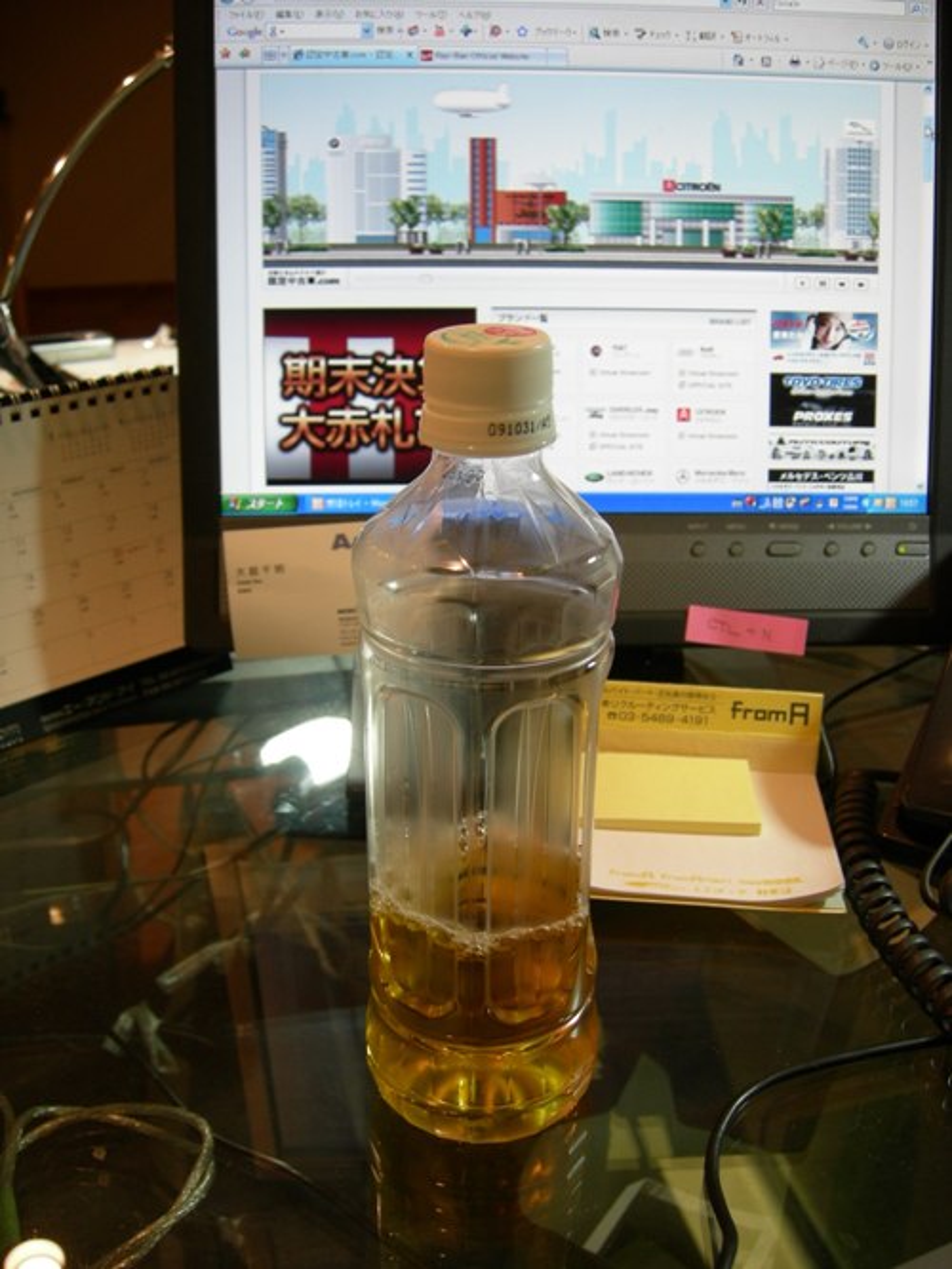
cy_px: 634
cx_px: 476
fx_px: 1321
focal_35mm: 36
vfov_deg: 51.4
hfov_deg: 39.6
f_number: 2.7
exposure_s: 1/16.1
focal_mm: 7.5
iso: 64
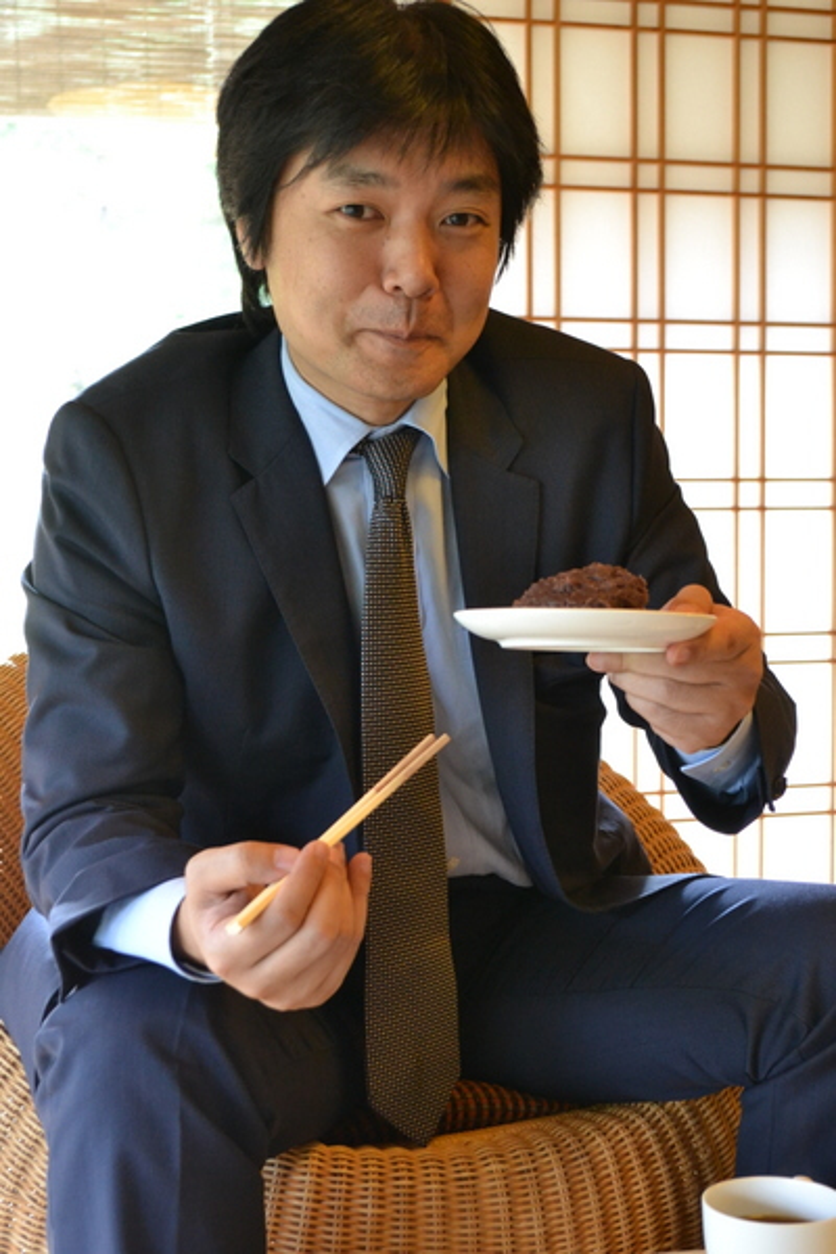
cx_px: 418
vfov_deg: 37.9
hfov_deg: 25.8
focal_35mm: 52
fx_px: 1829
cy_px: 627
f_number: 6.3
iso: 1600
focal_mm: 35
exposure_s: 1/30
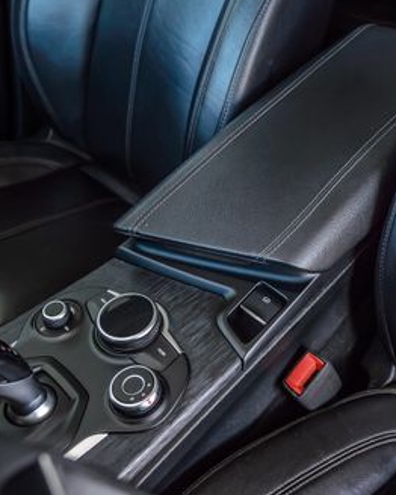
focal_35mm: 44
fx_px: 644
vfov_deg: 41.9
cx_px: 258
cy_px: 215
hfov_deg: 33.9
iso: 400
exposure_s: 1/125
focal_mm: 24
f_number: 4
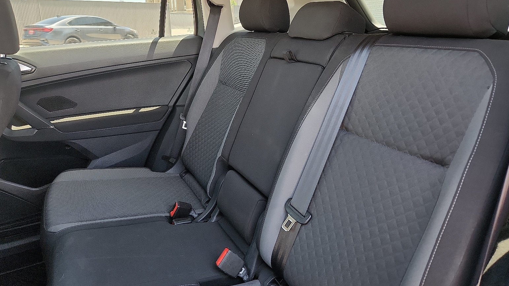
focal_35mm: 26
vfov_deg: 44.1
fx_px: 351
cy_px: 110
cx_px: 254
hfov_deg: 71.9
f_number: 1.8
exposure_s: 1/50
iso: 62
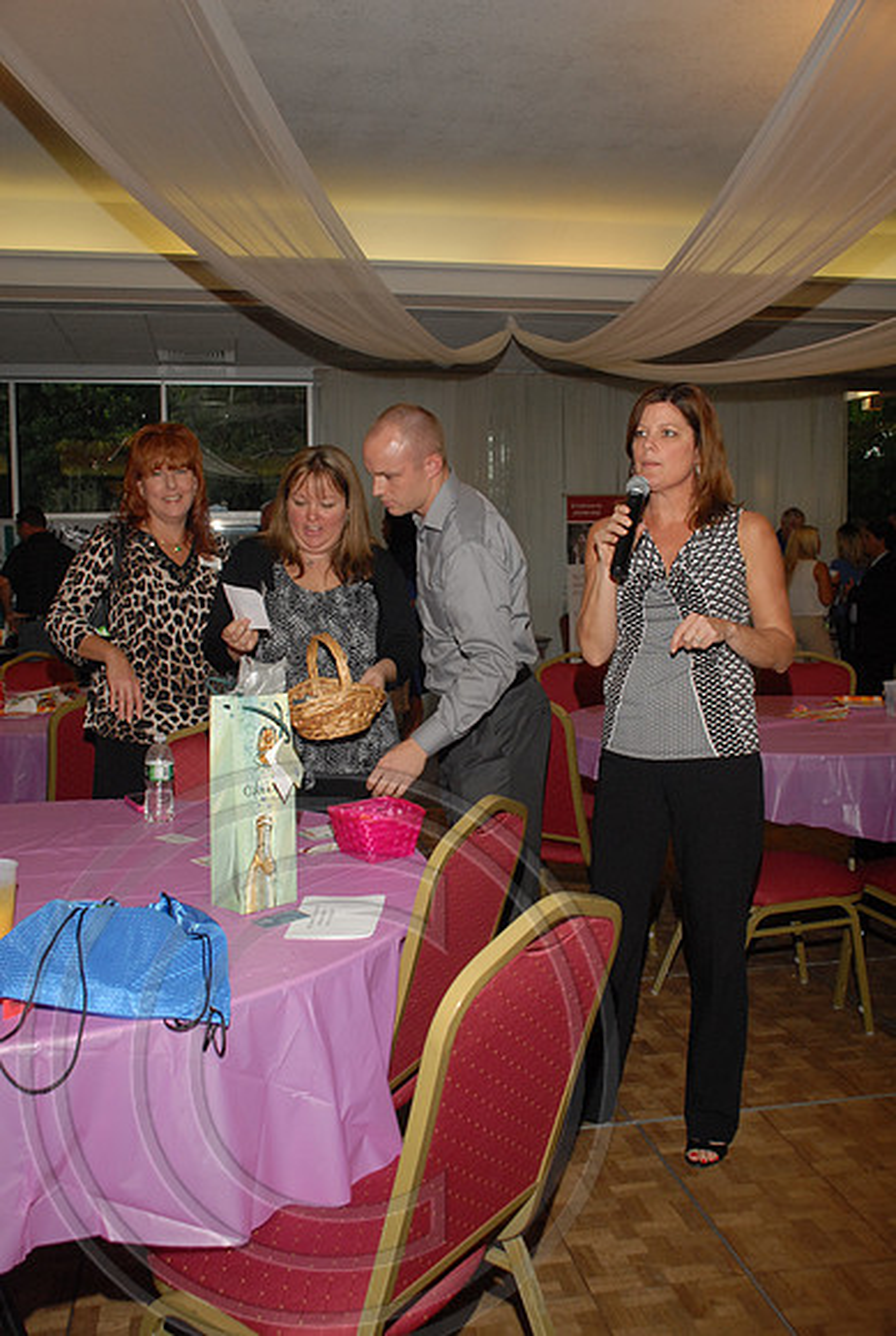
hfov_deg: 41.9
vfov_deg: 59.4
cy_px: 668
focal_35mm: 32
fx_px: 1171
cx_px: 448
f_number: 5.6
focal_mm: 21
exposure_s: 1/160
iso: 500
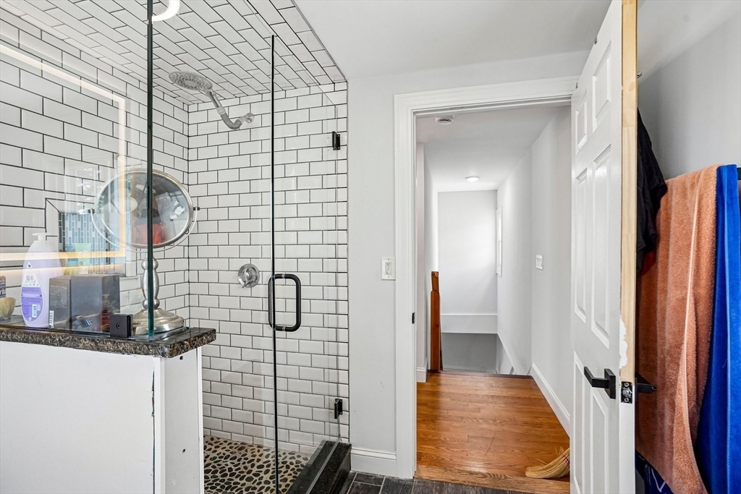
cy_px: 247
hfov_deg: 96.7
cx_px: 370
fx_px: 329
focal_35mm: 16
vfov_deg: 73.8
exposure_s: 1/30
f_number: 8
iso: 640
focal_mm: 16
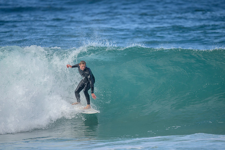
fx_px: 5001
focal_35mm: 800
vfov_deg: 1.7
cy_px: 75
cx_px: 112
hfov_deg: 2.6
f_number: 6.3
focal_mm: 800
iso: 800
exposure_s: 1/2500
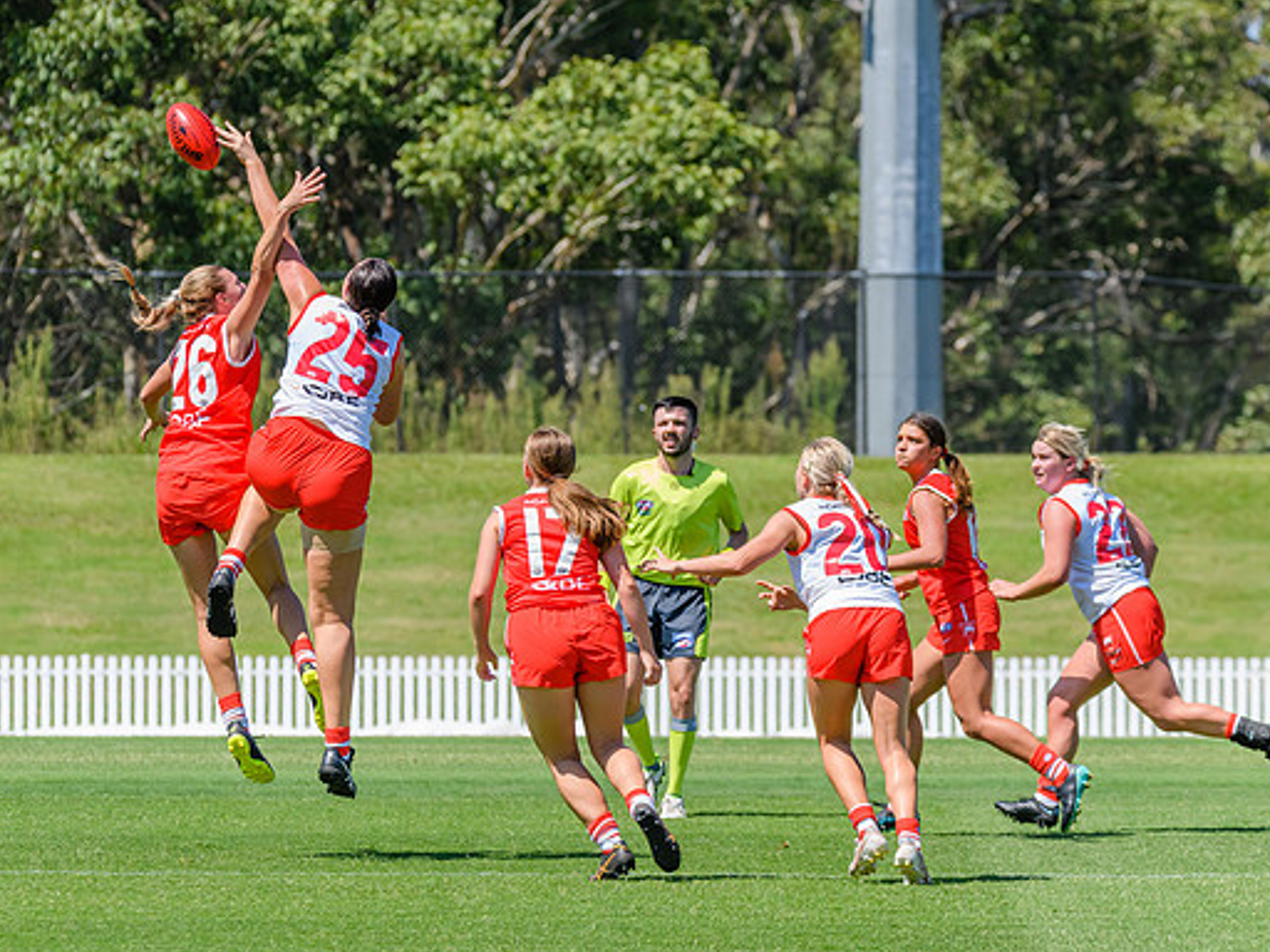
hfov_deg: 5.1
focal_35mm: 392
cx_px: 501
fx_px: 14382
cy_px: 320
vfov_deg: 3.8
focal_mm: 250
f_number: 8
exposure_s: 1/2000
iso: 800
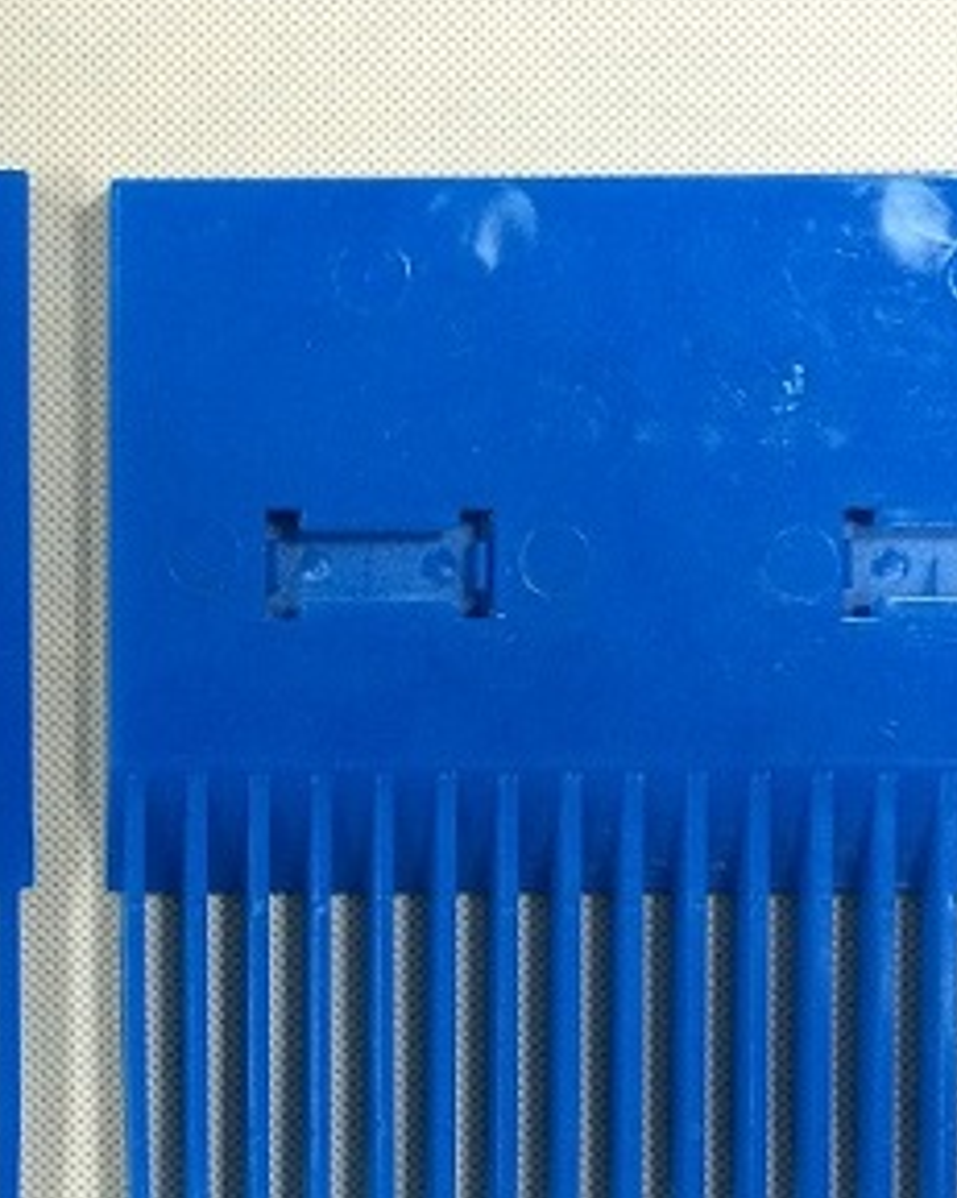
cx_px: -2
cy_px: 771
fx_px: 2267
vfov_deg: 29.4
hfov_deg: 22.9
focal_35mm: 64
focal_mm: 4.15
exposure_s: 1/20
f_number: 2.2
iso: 320
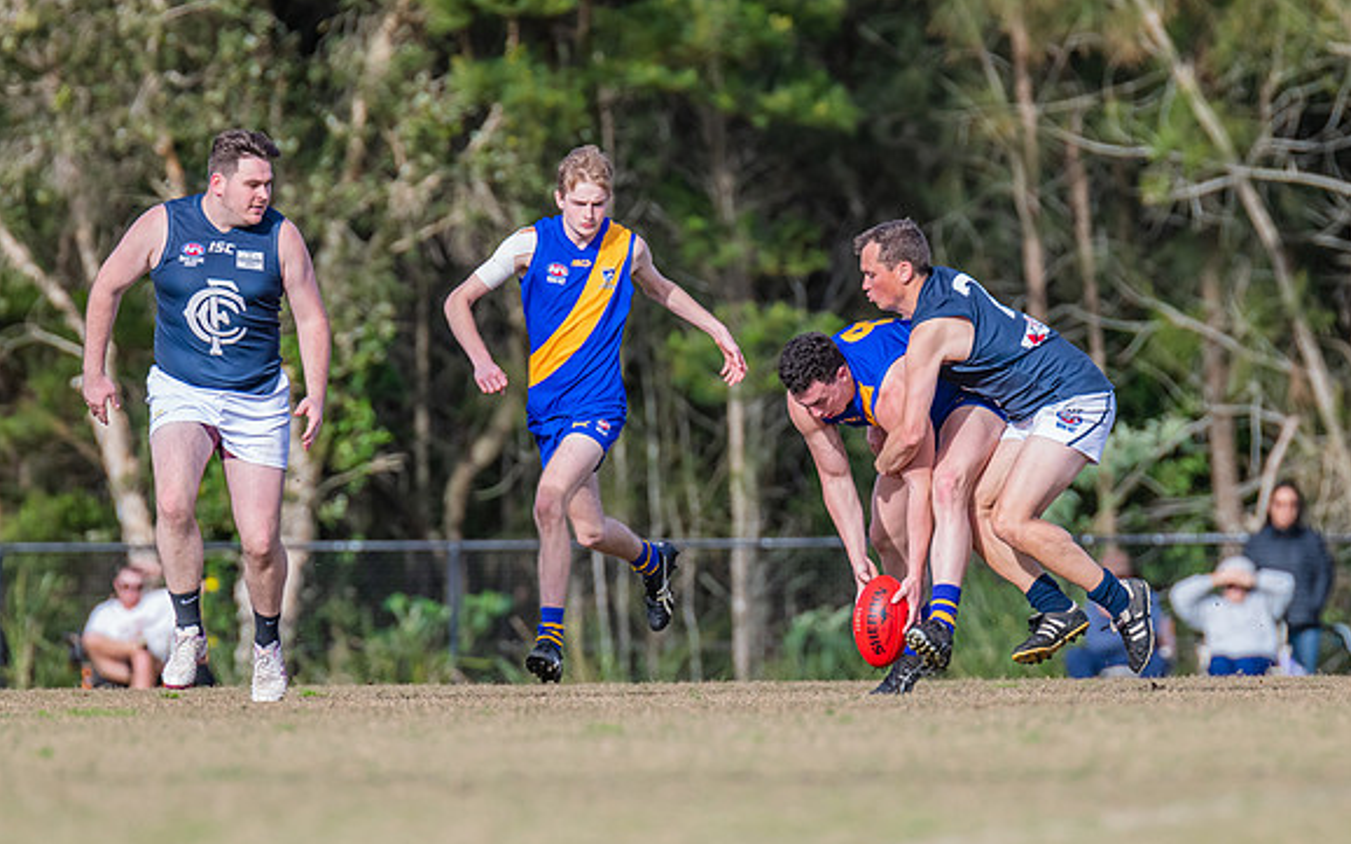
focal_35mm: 553
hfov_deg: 3.8
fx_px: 20357
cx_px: 804
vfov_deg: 2.4
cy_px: 441
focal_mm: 420
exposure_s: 1/2000
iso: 800
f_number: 5.6
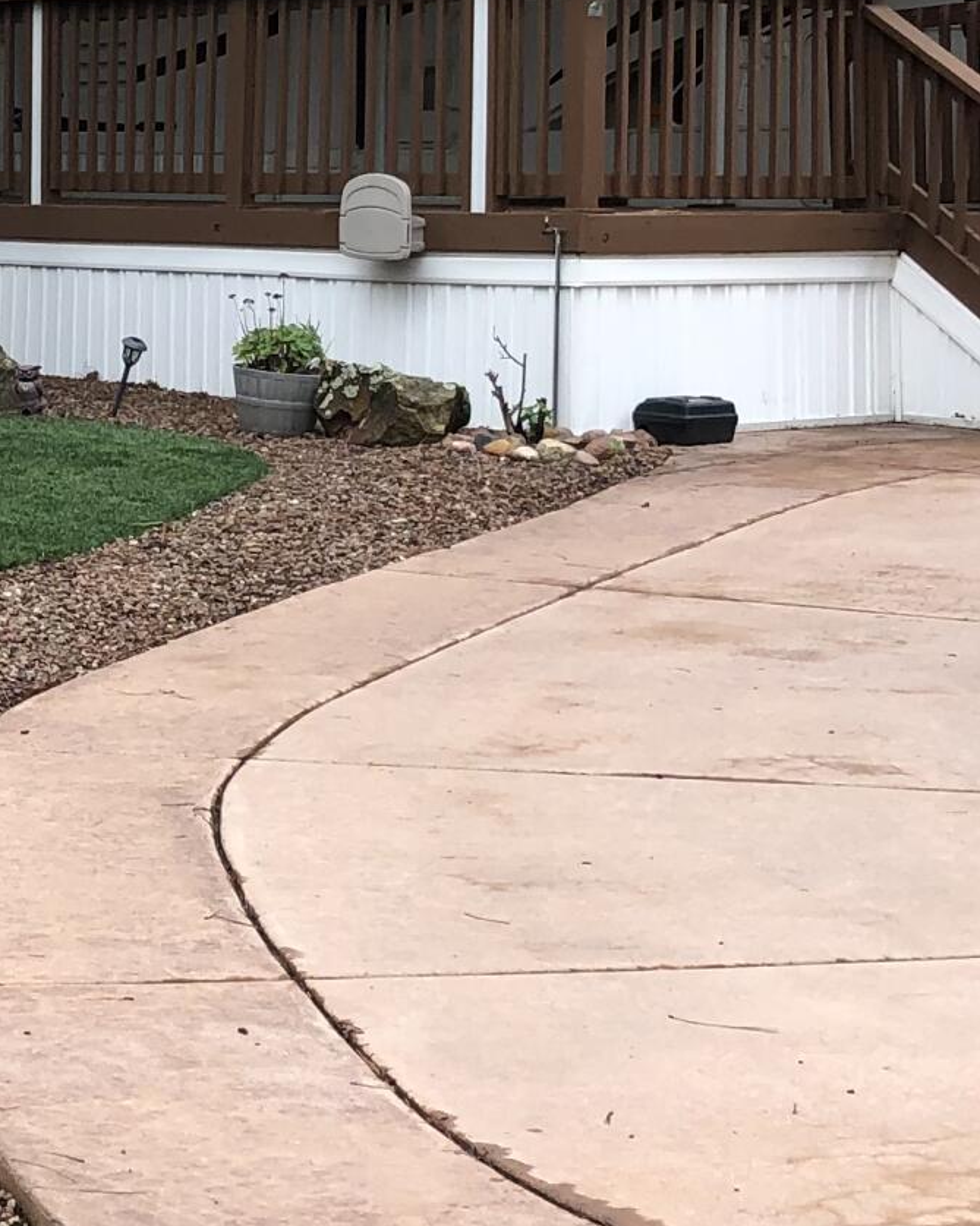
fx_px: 3555
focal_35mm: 98
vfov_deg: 19.5
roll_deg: +0.1
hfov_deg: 15.1
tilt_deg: -4.9
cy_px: 460
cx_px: -220
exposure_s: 1/120
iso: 40
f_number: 1.8
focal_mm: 4
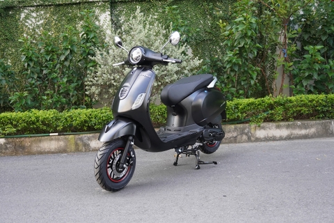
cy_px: 112
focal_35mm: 38
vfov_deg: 35.5
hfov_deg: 51.3
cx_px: 167
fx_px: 348
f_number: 4.5
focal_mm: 25
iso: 640
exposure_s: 1/160
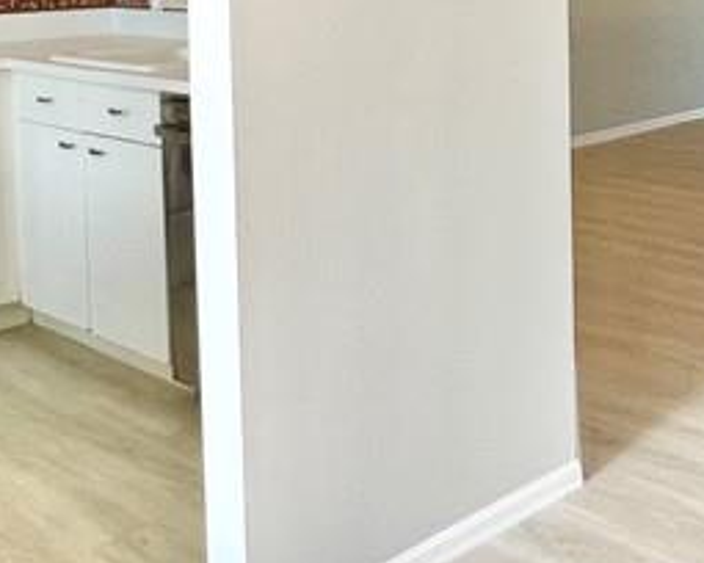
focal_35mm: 51
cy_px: -28
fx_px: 1063
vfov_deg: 27.6
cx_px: 696
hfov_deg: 33.7
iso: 100
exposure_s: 1/120
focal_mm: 1.57
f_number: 1.8
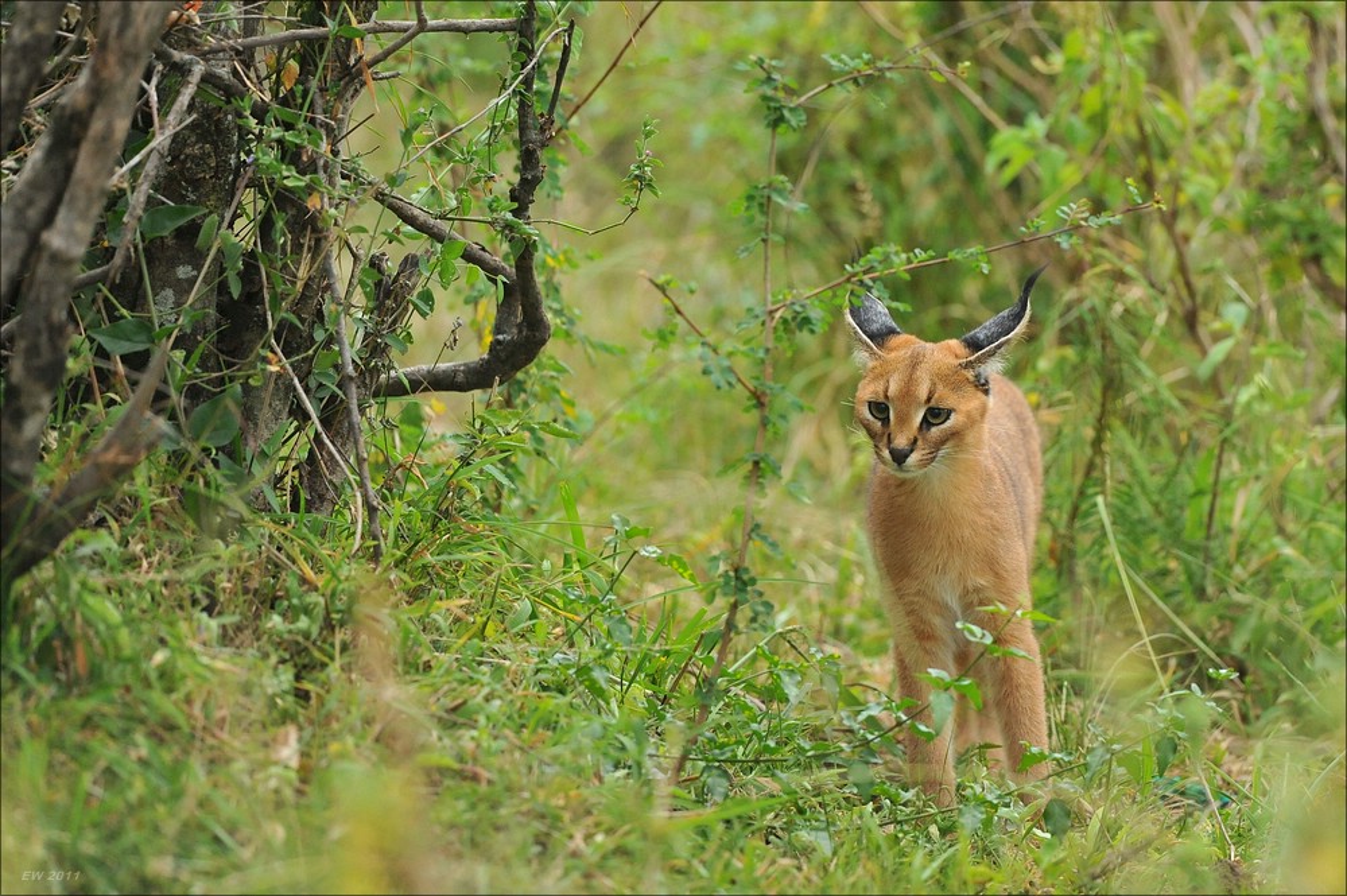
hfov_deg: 4.1
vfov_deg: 2.7
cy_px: 448
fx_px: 18692
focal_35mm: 500
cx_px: 674
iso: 2000
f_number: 4
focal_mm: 500
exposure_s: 1/125
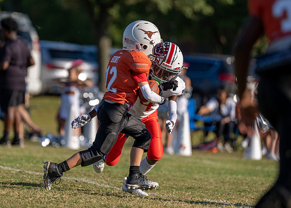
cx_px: 106
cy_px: 97
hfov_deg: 6.1
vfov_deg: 4.3
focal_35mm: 332
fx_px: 2742
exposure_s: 1/2000
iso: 100
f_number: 2.8
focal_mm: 200
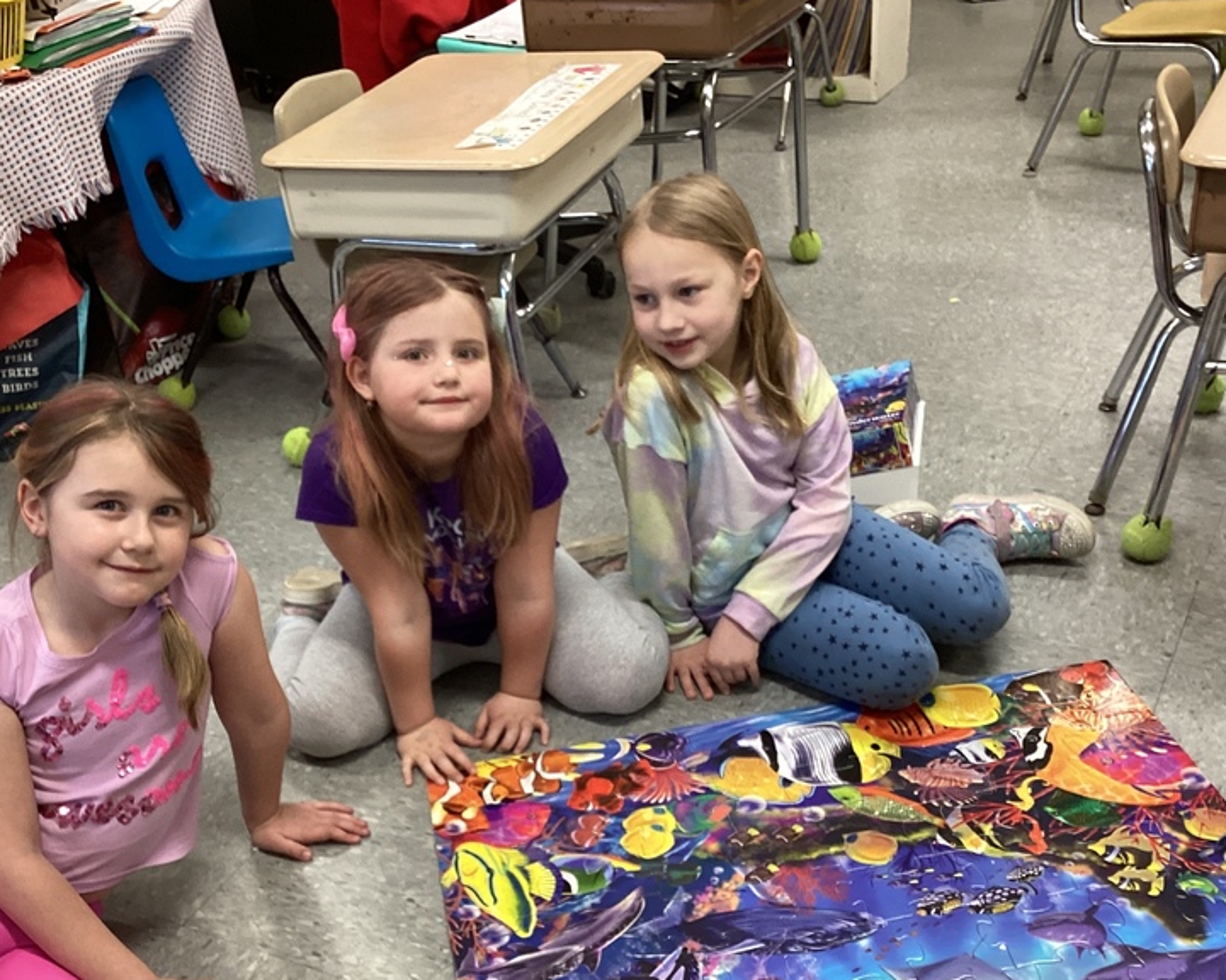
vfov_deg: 34.6
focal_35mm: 43
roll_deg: +3.3
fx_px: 1559
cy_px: 633
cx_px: 612
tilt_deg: -32.7
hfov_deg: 42.9
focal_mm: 3.3
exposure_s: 1/60
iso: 160
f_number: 2.4
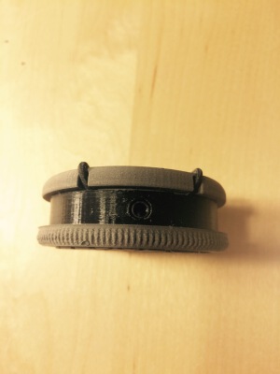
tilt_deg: -81.6
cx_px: 140
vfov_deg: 61.7
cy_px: 187
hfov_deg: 48.2
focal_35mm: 29
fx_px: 313
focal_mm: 4.15
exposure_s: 1/33
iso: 100
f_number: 2.2
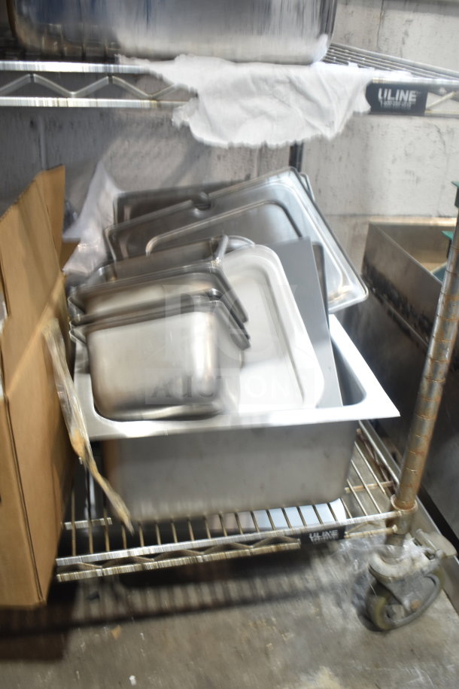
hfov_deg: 40.0
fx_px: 631
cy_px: 344
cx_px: 230
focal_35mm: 33
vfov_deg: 57.2
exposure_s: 1/40
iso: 500
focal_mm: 22
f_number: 3.8
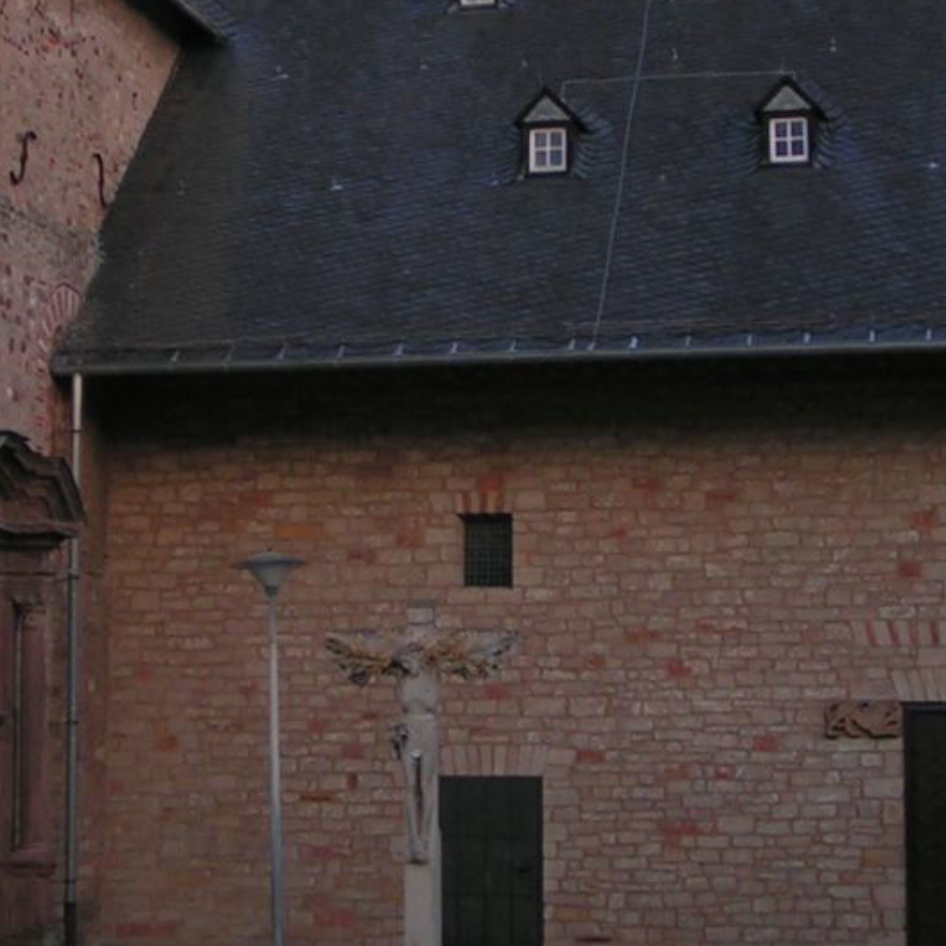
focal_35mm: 102
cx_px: 305
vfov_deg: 17.0
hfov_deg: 17.0
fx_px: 3154
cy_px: 278
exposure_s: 1/60
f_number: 2.8
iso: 50
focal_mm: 5.8
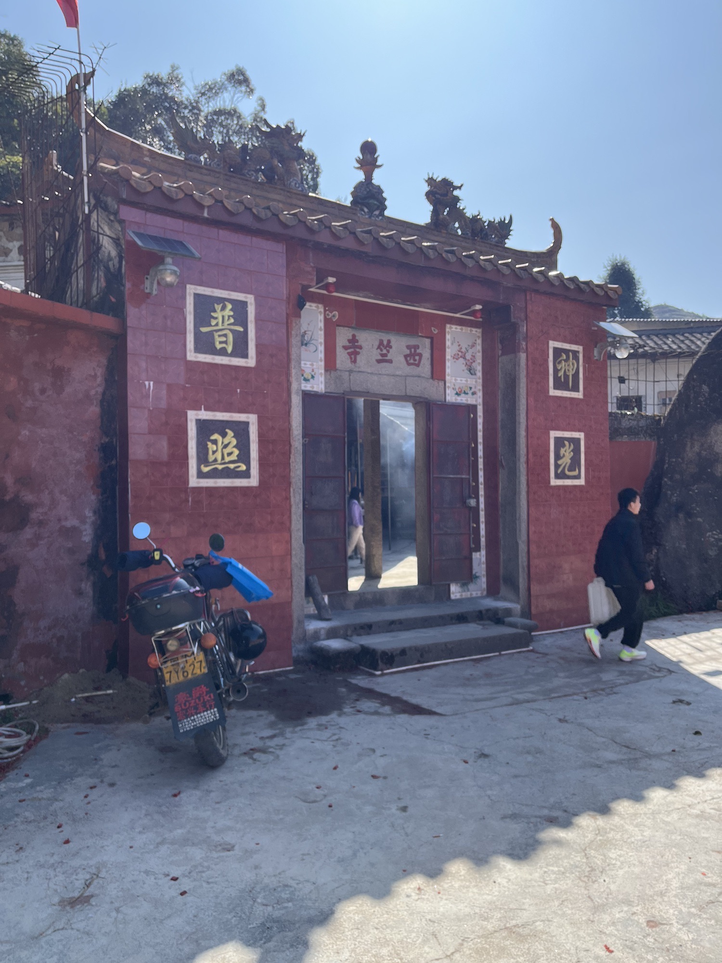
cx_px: 361
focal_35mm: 26
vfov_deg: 67.3
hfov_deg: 53.1
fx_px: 723
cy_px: 482
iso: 50
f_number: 1.6
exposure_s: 1/1862
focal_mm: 5.1
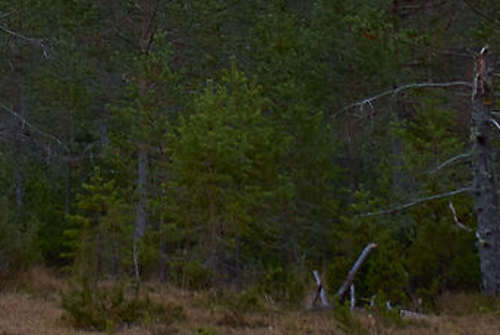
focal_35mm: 246
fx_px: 3419
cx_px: -89
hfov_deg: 8.3
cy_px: -598
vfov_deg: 5.3
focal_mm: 23
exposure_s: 1/160
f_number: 3.6
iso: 250
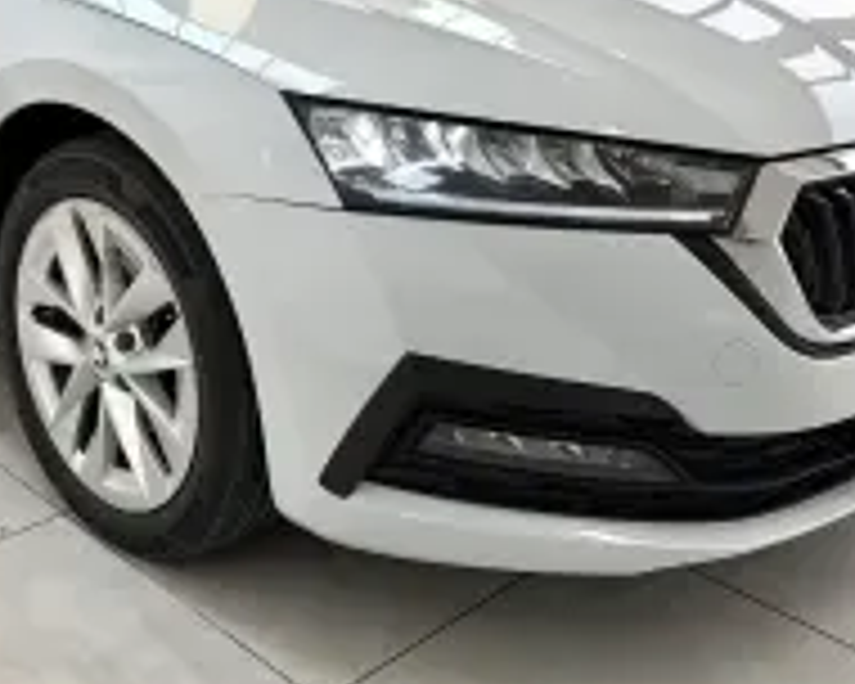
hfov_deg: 38.5
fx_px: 1215
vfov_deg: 30.7
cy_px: 135
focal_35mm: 48
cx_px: 310
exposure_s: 1/336
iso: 50
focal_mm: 5.96
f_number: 1.6
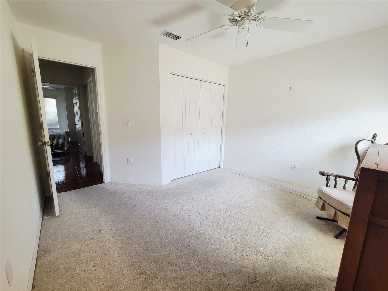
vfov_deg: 89.9
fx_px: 146
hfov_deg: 106.2
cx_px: 194
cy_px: 146
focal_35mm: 13
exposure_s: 1/60.2
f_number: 2.2
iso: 160
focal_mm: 2.2
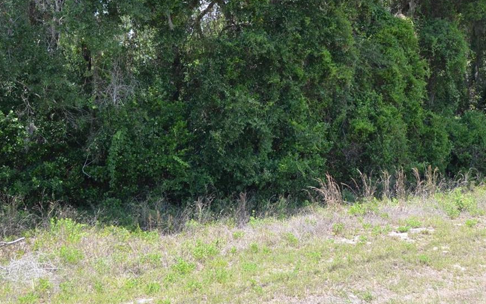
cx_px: 283
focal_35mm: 56
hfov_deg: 36.2
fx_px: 742
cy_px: 66
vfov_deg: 22.9
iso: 400
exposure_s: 1/1250
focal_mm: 20
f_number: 4.5
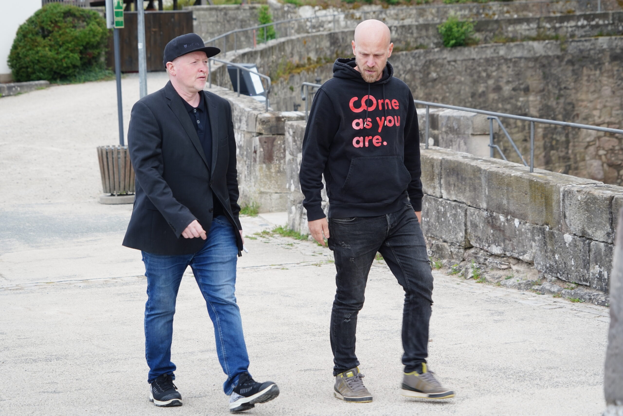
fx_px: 1782
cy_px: 208
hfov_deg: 19.8
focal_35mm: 103
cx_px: 312
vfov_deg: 13.3
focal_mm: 103
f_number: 7.1
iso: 250
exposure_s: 1/160
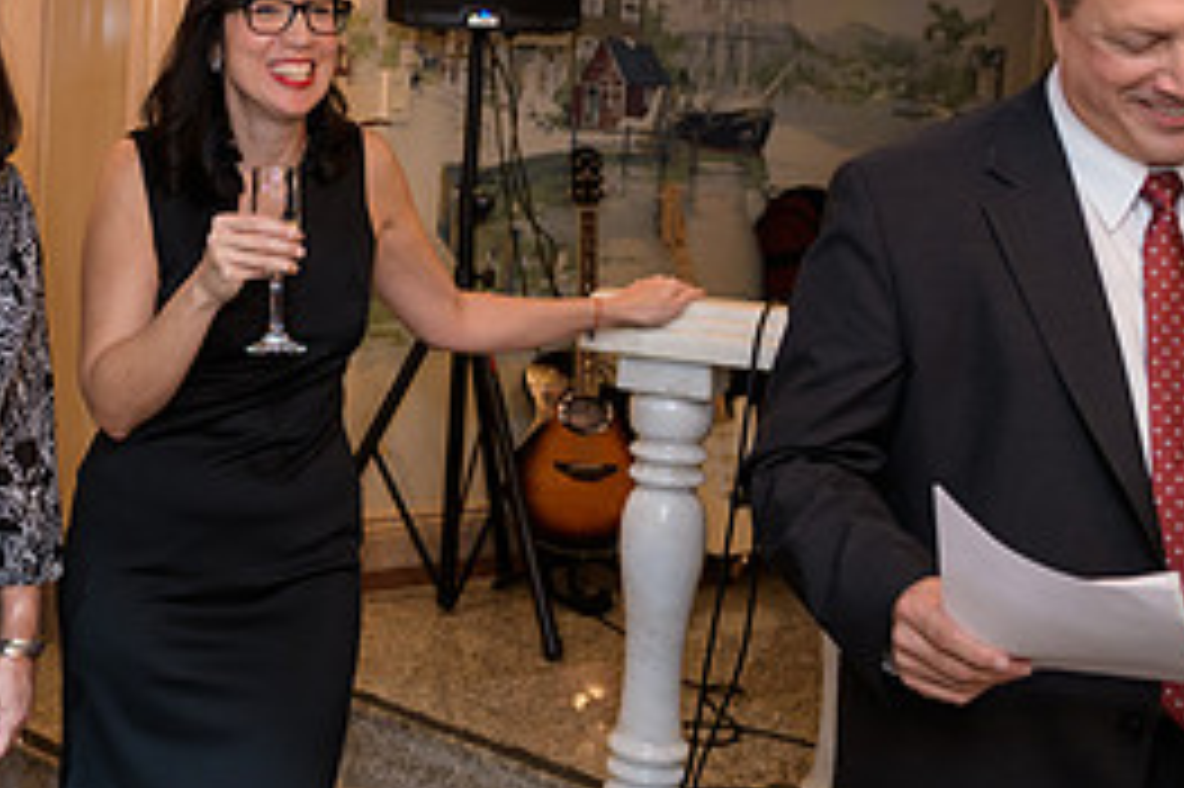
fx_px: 1742
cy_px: 209
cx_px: 212
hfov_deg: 36.1
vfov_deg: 25.2
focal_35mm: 53
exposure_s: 1/125
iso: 800
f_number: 3.2
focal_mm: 24
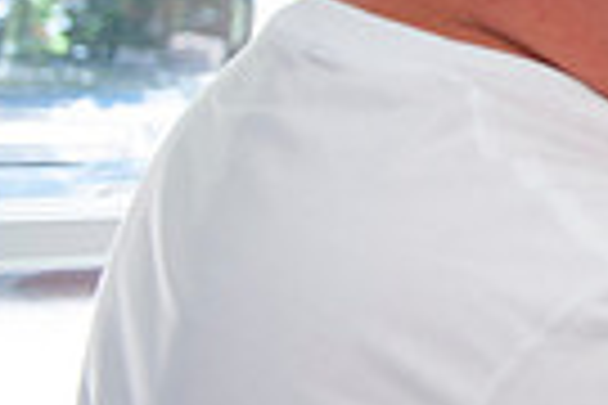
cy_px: 86
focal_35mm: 116
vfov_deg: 11.8
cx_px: 1275
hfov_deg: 14.3
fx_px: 1959
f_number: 2.8
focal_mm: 27
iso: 400
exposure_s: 1/200
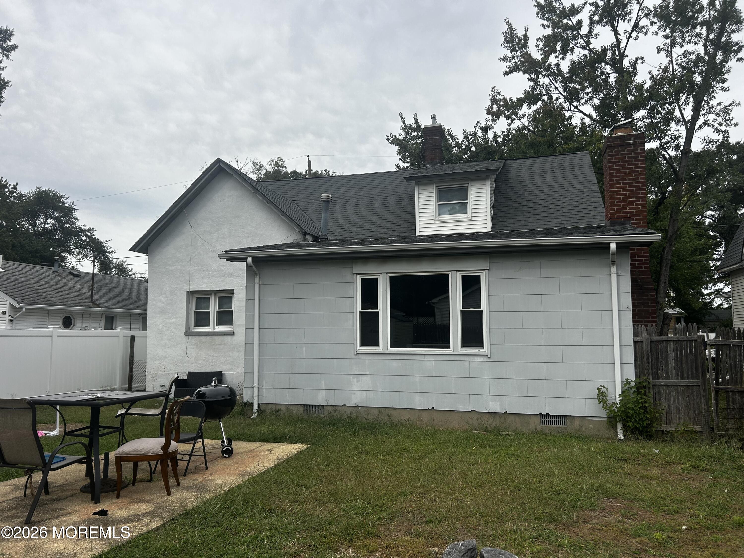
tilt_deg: +4.5
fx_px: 559
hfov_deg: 67.3
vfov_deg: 53.1
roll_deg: +0.1
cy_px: 279
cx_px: 372
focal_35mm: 26
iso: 50
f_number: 1.5
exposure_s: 1/2915
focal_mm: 5.7
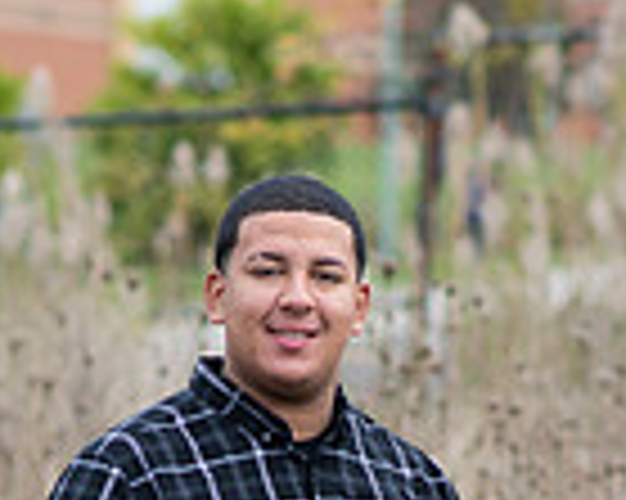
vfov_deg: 4.0
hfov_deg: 5.0
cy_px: 928
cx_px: 410
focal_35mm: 385
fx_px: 7128
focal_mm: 85
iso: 100
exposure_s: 1/320
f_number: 2.8
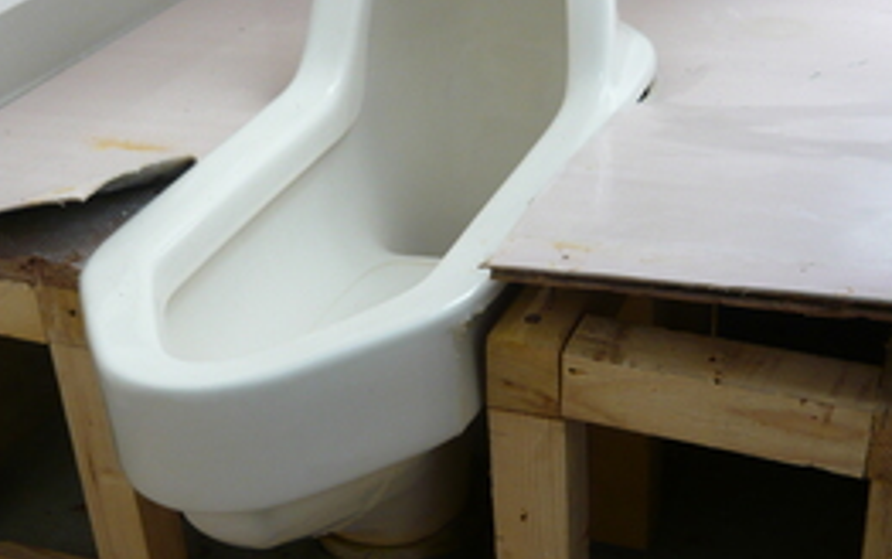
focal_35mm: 56
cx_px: 364
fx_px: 1362
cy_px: 281
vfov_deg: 23.2
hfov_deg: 36.2
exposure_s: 1/30
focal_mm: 5.5
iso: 125
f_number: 2.8
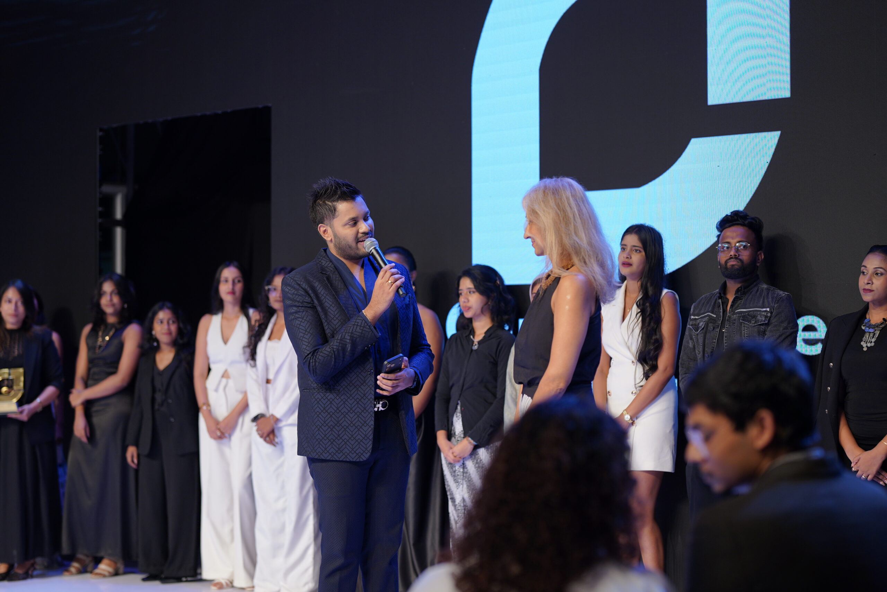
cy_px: 296
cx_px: 444
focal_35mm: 75
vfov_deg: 18.2
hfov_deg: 27.0
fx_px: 1848
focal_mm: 50
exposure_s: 1/320
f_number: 1.8
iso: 160
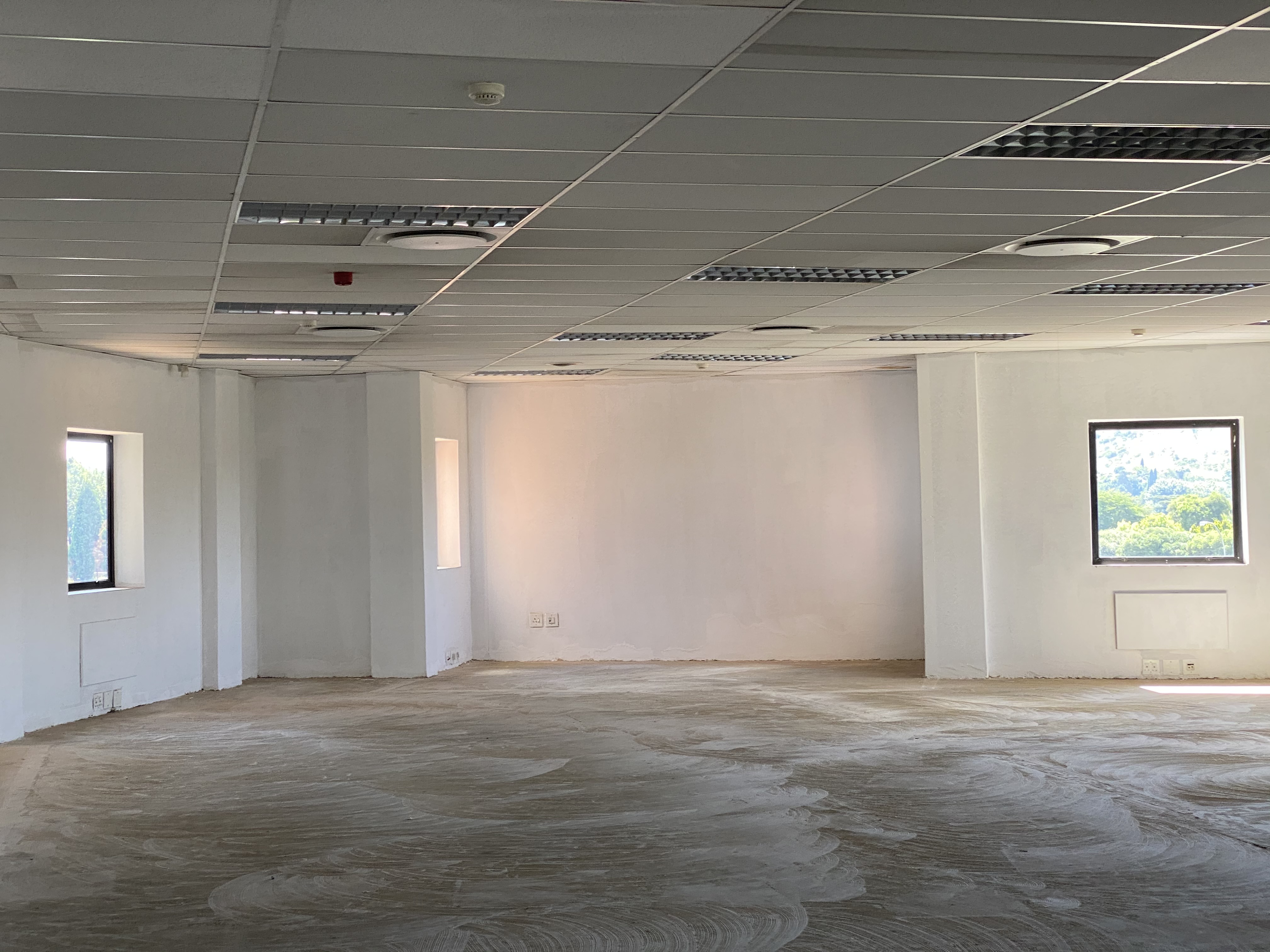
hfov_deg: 36.8
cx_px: 635
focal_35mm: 52
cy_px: 476
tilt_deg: -0.4
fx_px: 1908
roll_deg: +1.0
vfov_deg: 28.0
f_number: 2
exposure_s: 1/122
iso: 100
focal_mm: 6
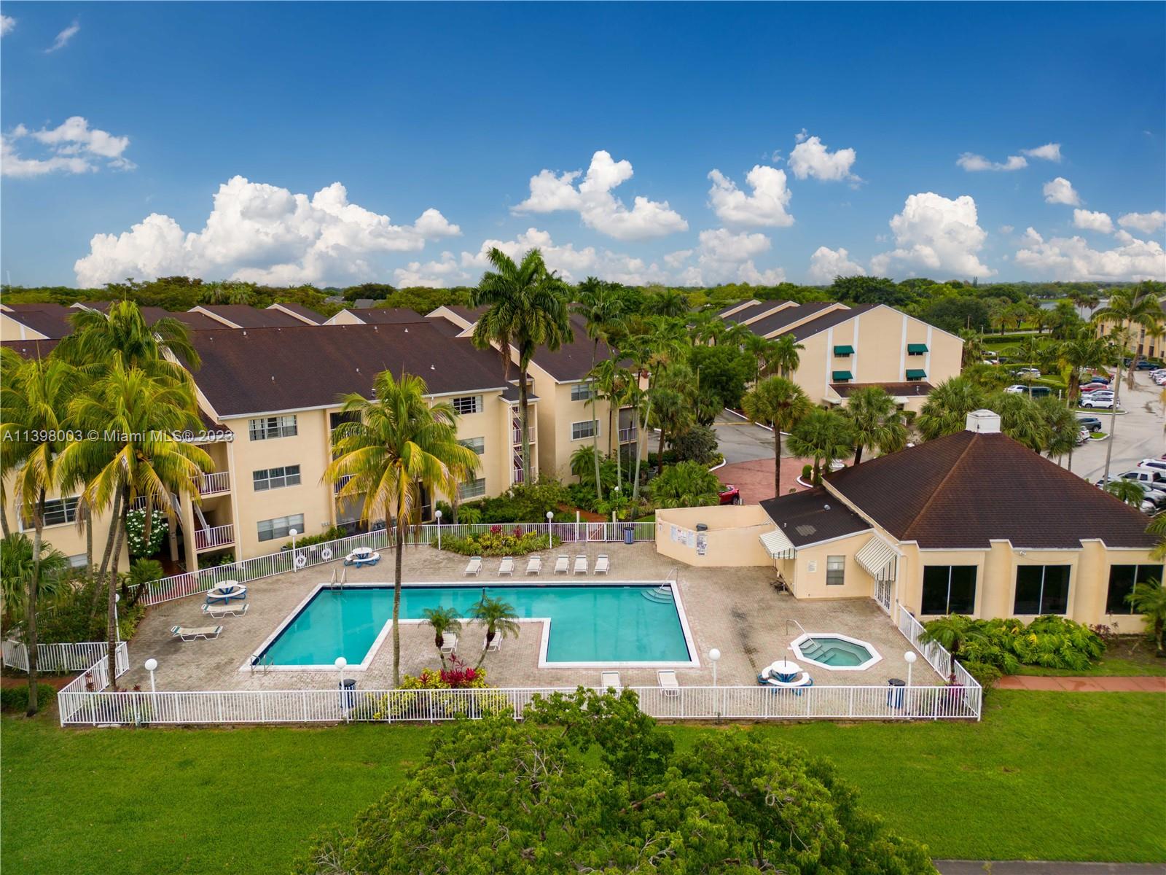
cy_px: 438
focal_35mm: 24
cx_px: 583
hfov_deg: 71.6
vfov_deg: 56.8
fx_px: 808
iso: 100
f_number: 1.7
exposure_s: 1/80
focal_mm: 6.72
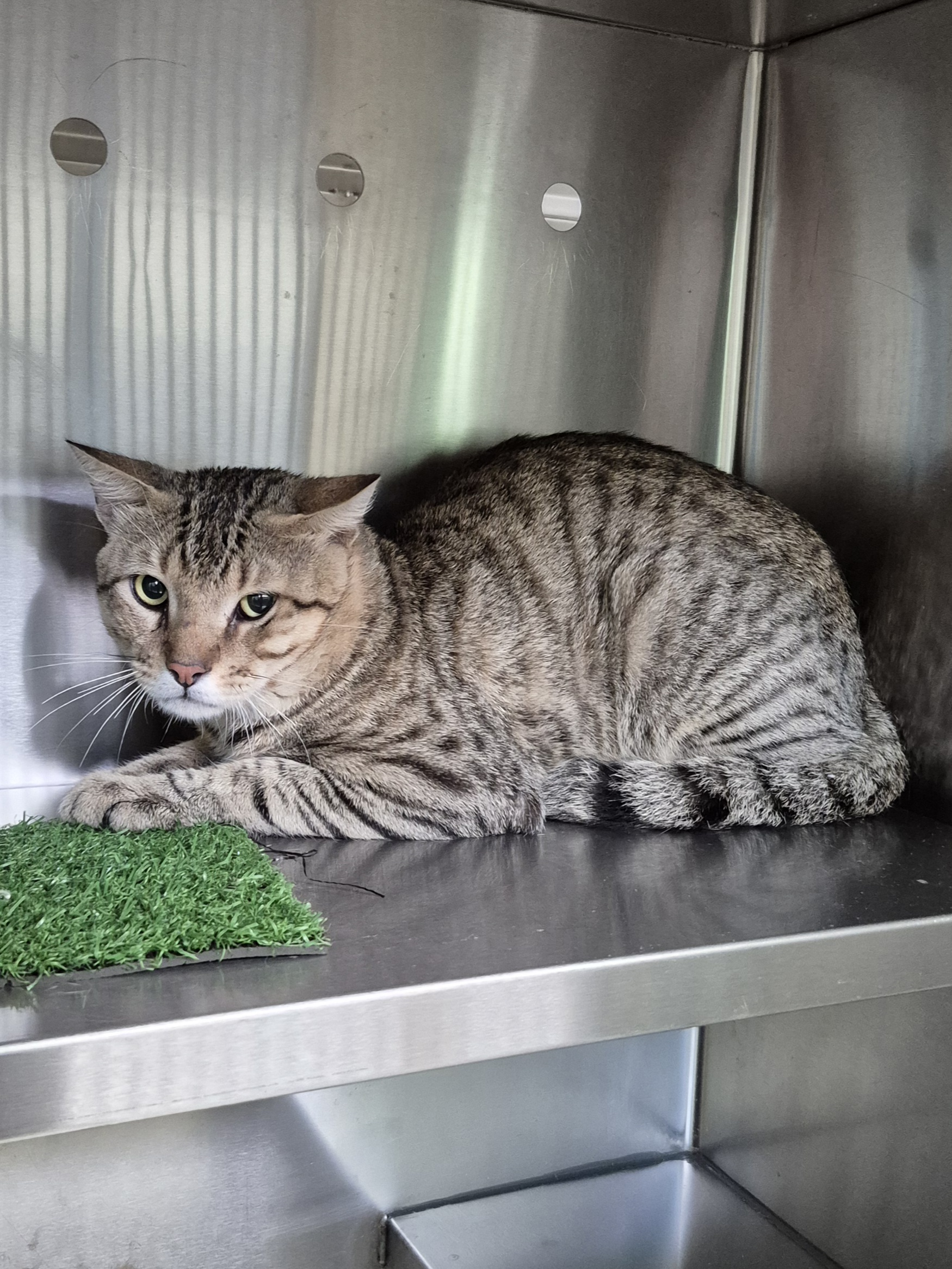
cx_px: 476
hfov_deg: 58.9
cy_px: 634
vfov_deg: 73.9
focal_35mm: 23
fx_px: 843
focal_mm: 5.4
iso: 1250
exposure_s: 1/100
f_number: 1.8
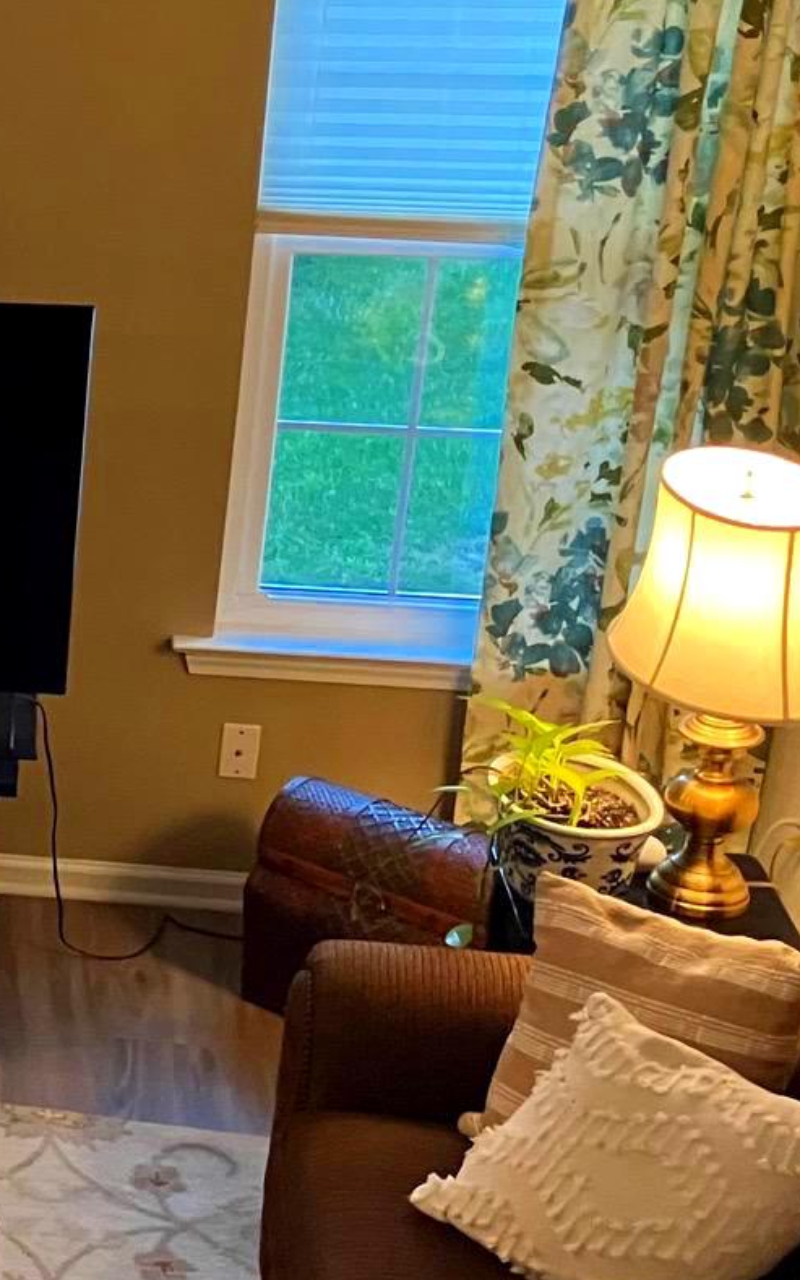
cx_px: -670
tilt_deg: -21.4
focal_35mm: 77
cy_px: 594
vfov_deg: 26.8
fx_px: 2687
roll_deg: +2.3
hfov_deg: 14.7
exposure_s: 1/60
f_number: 1.8
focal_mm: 3.99
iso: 320
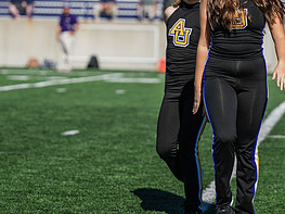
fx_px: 2271
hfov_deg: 7.2
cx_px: 199
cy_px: 91
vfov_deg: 5.4
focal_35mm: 276
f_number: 3.2
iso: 80
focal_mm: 130
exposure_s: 1/1600
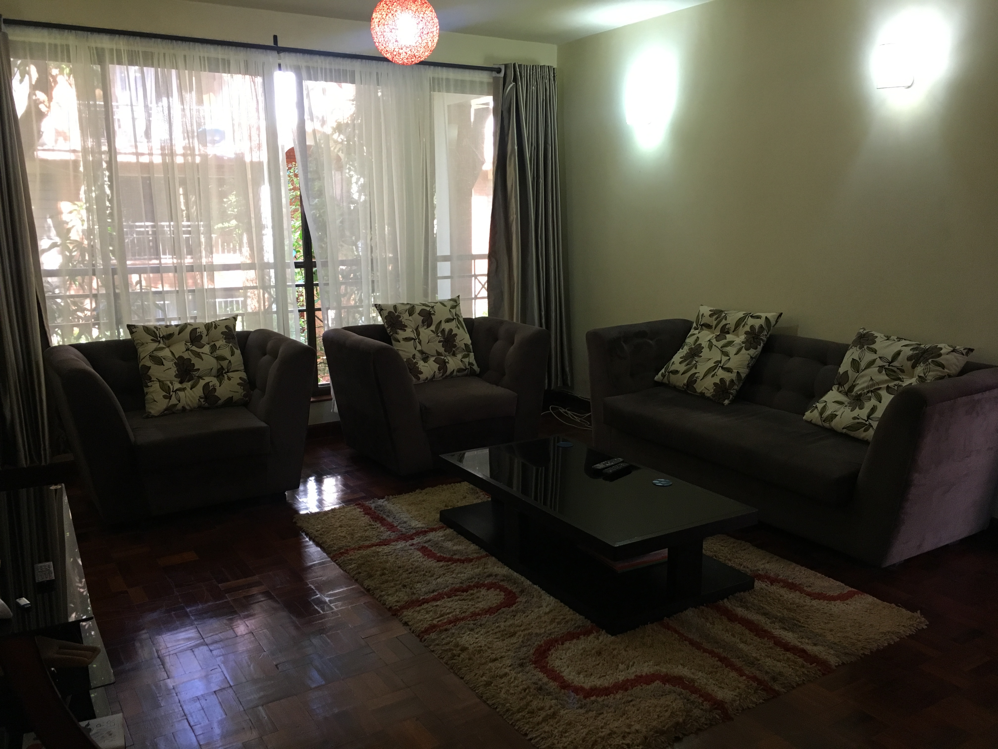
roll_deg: +1.2
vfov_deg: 48.2
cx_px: 499
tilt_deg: -10.9
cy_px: 374
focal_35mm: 29
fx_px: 836
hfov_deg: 61.7
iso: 160
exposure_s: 1/33
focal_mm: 4.15
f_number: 2.2
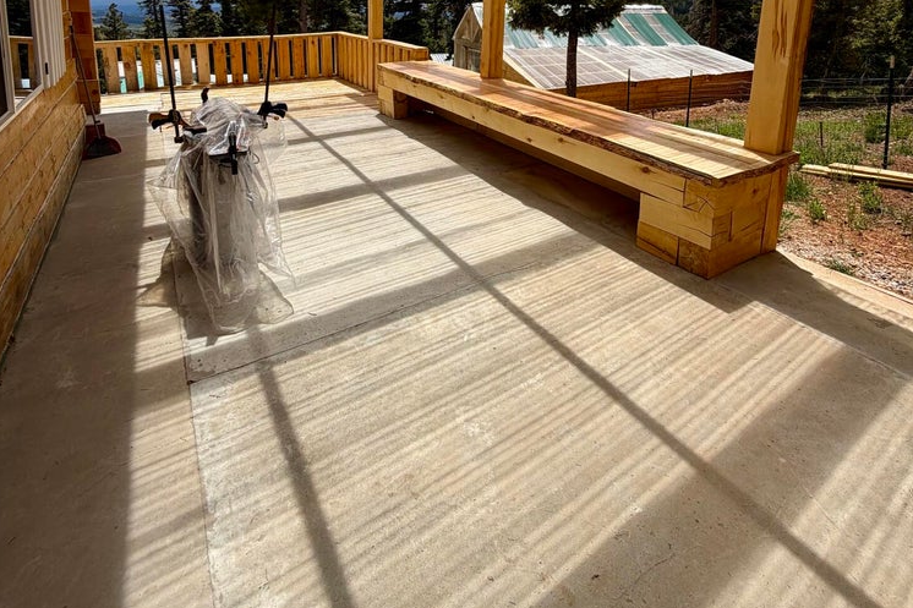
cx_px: 464
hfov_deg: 84.0
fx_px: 507
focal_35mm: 20
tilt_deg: -10.2
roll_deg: -1.4
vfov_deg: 56.0
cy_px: 97
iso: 20
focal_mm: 2.22
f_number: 2.2
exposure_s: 1/1613
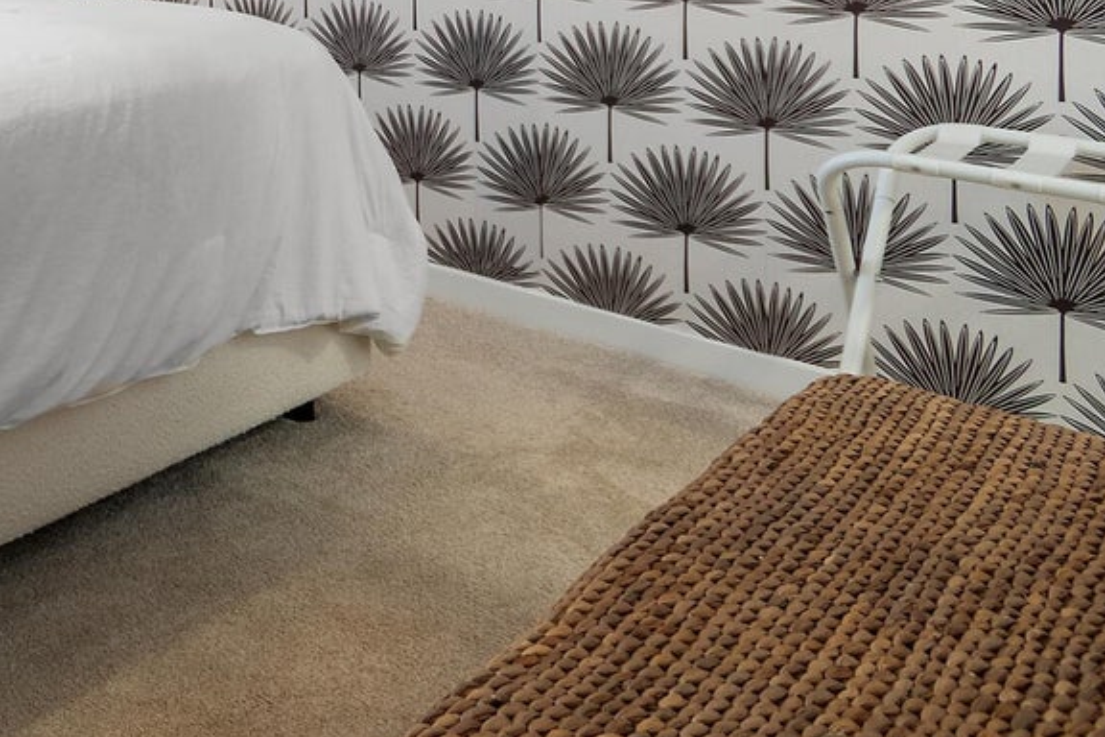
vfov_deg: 29.1
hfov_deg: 35.3
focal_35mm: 40
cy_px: -132
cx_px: -292
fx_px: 1228
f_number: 4.5
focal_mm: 10
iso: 100
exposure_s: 1/2.5
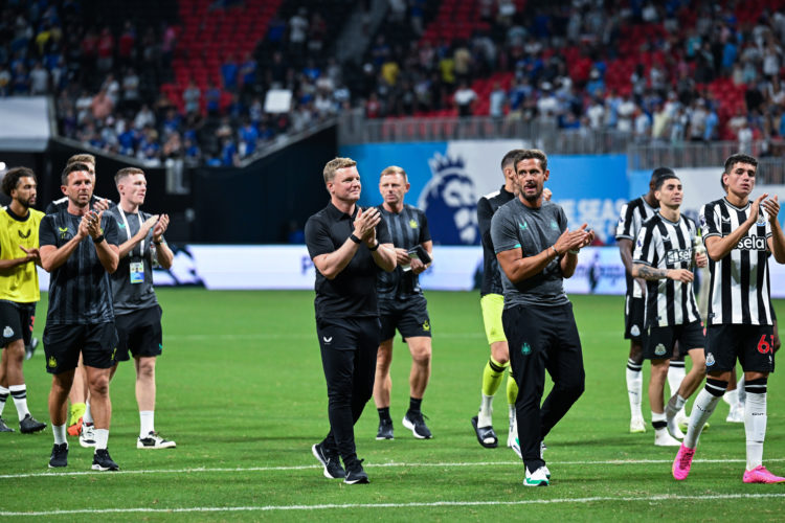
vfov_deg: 6.9
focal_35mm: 200
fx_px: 4361
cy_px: 262
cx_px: 392
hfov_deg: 10.3
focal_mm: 200
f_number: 4
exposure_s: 1/800
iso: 3200
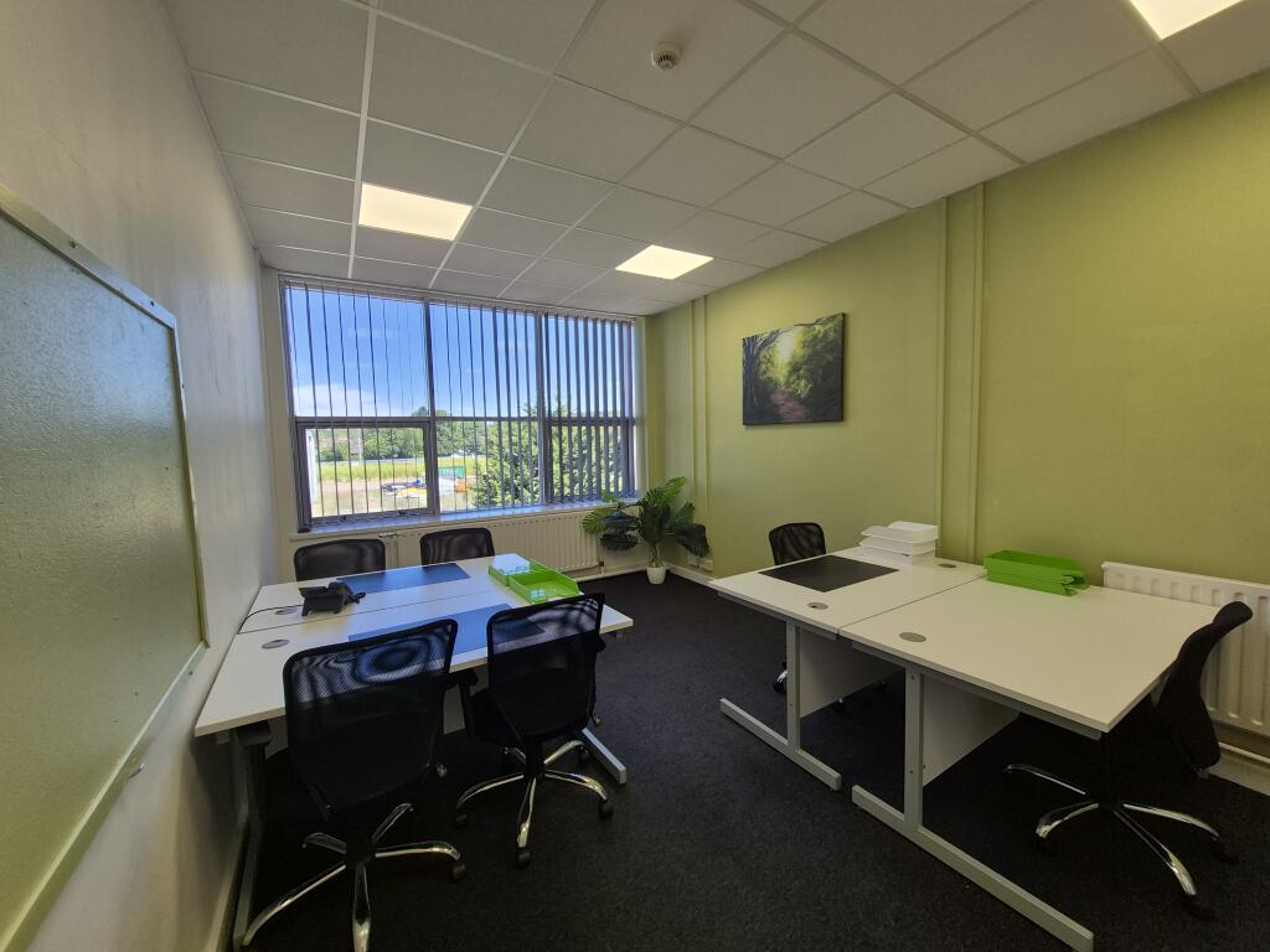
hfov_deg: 106.2
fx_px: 477
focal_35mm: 13
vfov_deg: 89.9
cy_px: 476
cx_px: 635
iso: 50
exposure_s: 1/132
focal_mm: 1.74
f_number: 2.2
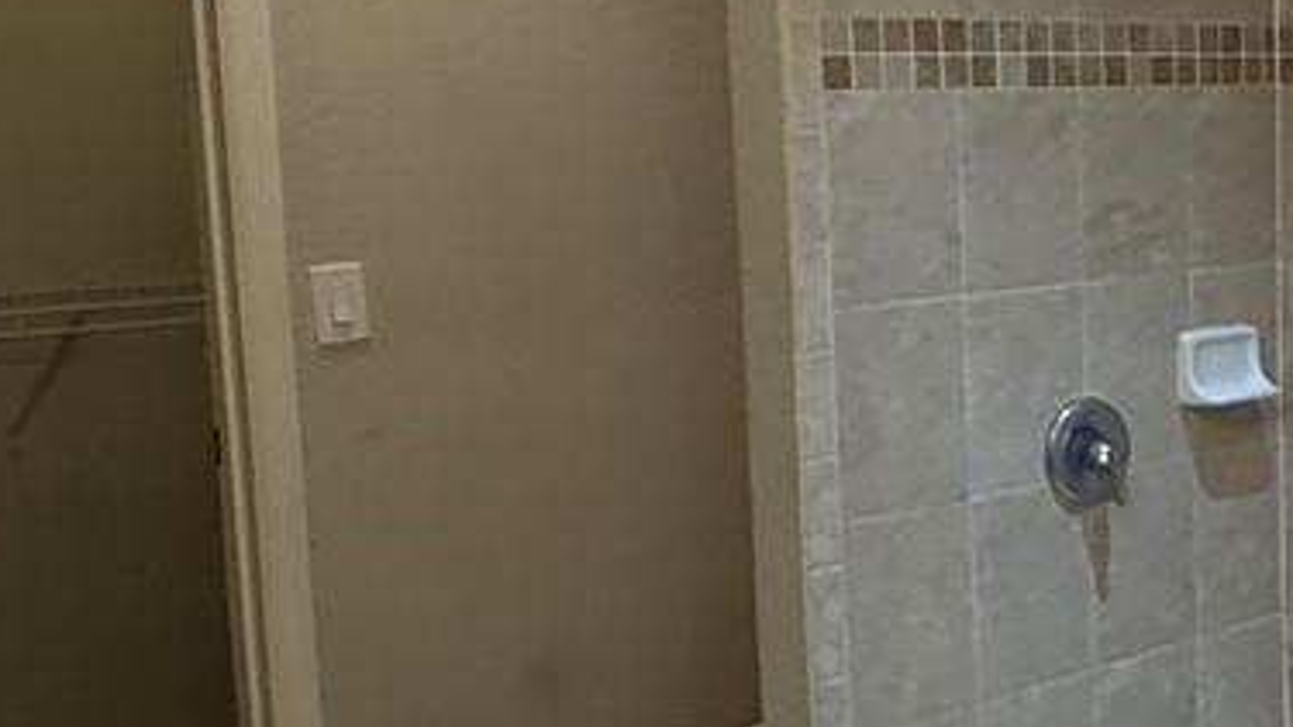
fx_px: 2229
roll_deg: +0.7
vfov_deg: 18.5
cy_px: 369
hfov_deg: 27.8
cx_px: 1607
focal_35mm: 65
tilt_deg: -7.5
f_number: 2.2
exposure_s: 1/120
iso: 200
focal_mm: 2.22
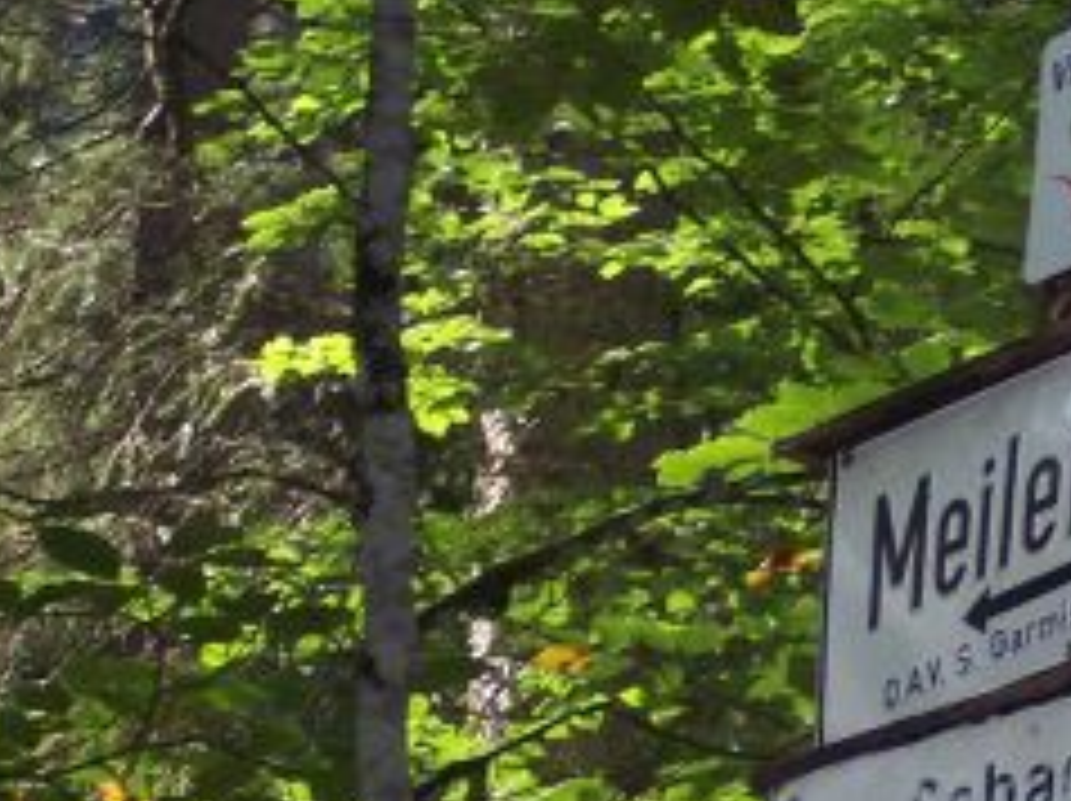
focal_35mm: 315
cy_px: 932
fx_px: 9736
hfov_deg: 6.2
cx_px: 1382
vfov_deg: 4.7
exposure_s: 1/125
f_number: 4.8
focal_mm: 24
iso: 140
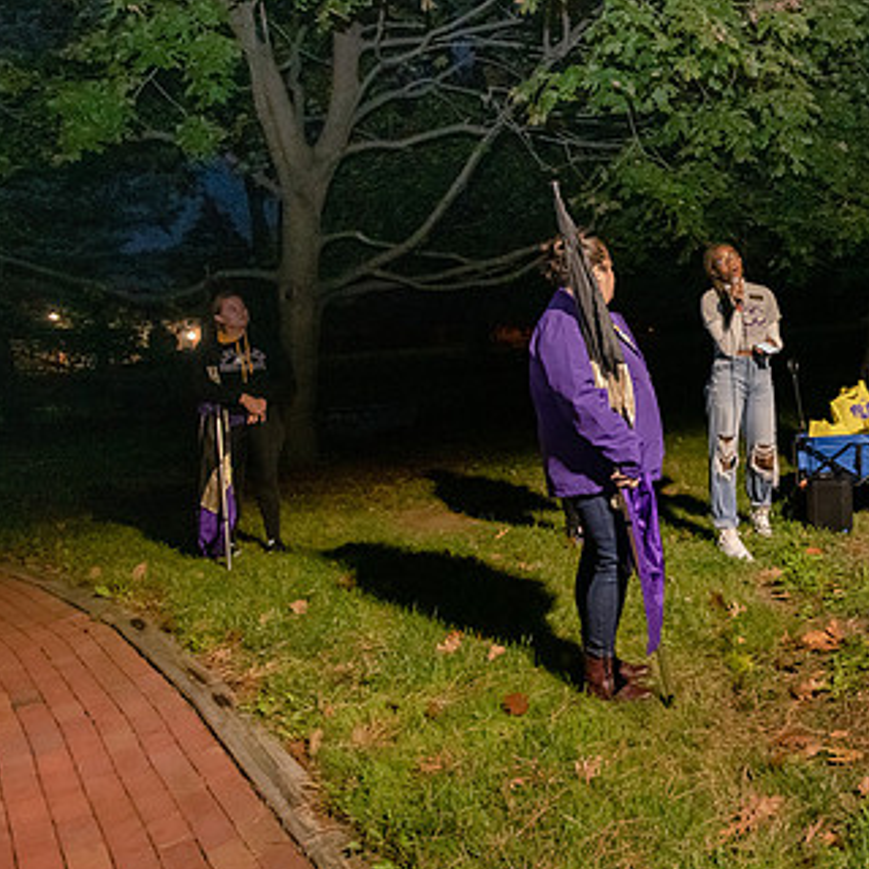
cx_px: 774
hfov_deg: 41.5
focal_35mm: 37
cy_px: 368
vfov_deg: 44.8
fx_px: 1051
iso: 5000
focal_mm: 24
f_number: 5
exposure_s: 1/40
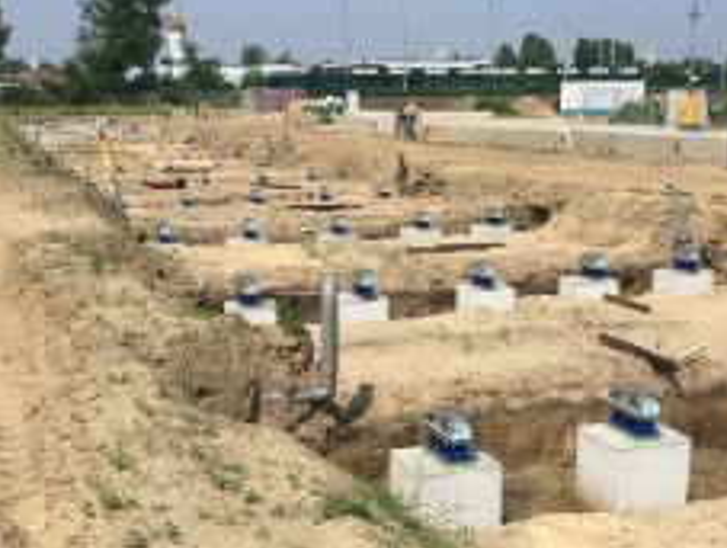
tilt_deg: -17.5
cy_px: 442
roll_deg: +0.9
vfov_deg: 28.0
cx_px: 429
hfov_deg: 37.3
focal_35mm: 51
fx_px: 1073
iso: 25
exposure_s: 1/2481
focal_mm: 4.15
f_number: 2.2
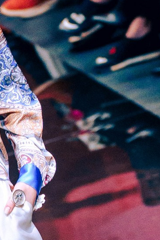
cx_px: -220
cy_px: 255
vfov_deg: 4.0
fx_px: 3455
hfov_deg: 2.6
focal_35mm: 518
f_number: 2.5
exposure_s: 1/250
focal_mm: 69
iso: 1250
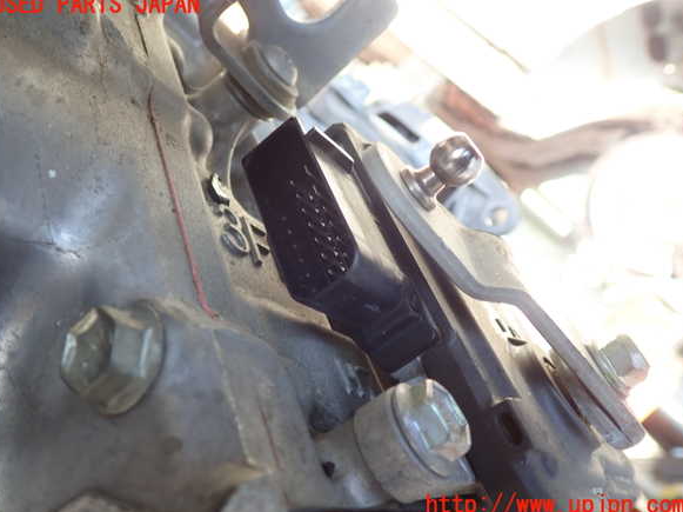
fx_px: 611
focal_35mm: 31
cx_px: 339
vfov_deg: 45.4
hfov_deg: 58.4
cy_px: 255
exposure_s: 1/125
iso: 160
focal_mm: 5.5
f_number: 2.3
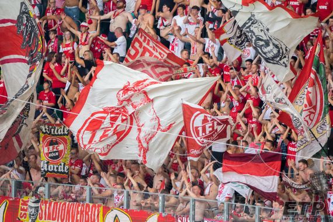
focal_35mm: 600
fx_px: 5550
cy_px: 111
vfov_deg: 2.3
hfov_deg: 3.4
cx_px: 166
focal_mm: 220
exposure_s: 1/400
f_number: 4
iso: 800
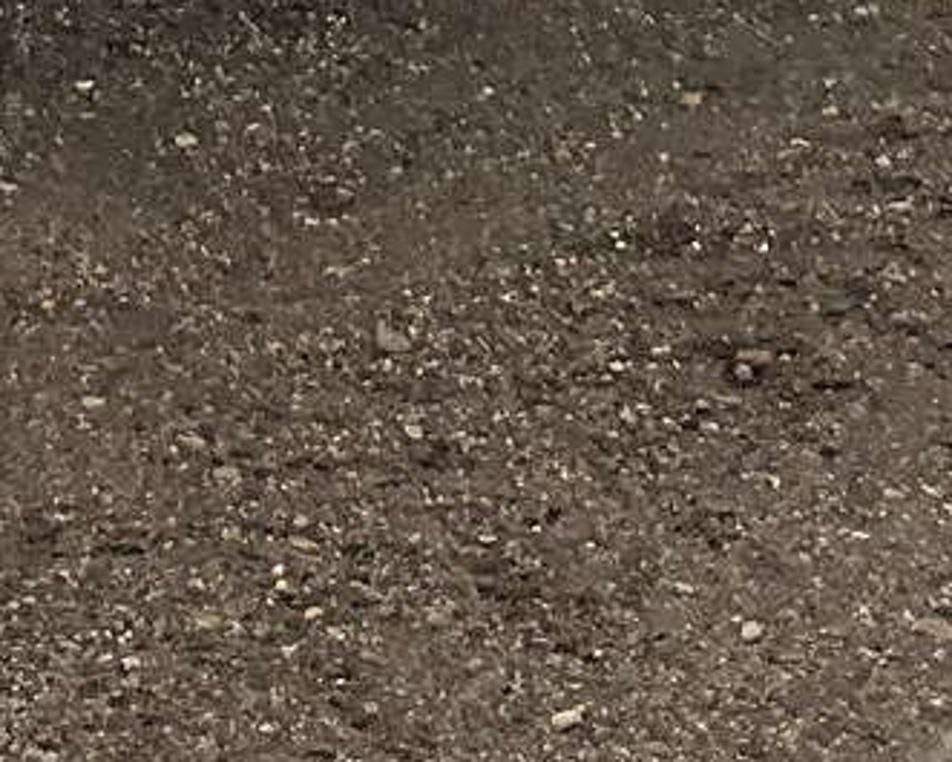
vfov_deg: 8.1
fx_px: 4819
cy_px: -1236
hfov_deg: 11.0
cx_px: -259
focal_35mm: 171
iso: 25
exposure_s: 1/1534
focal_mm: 3
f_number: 1.8
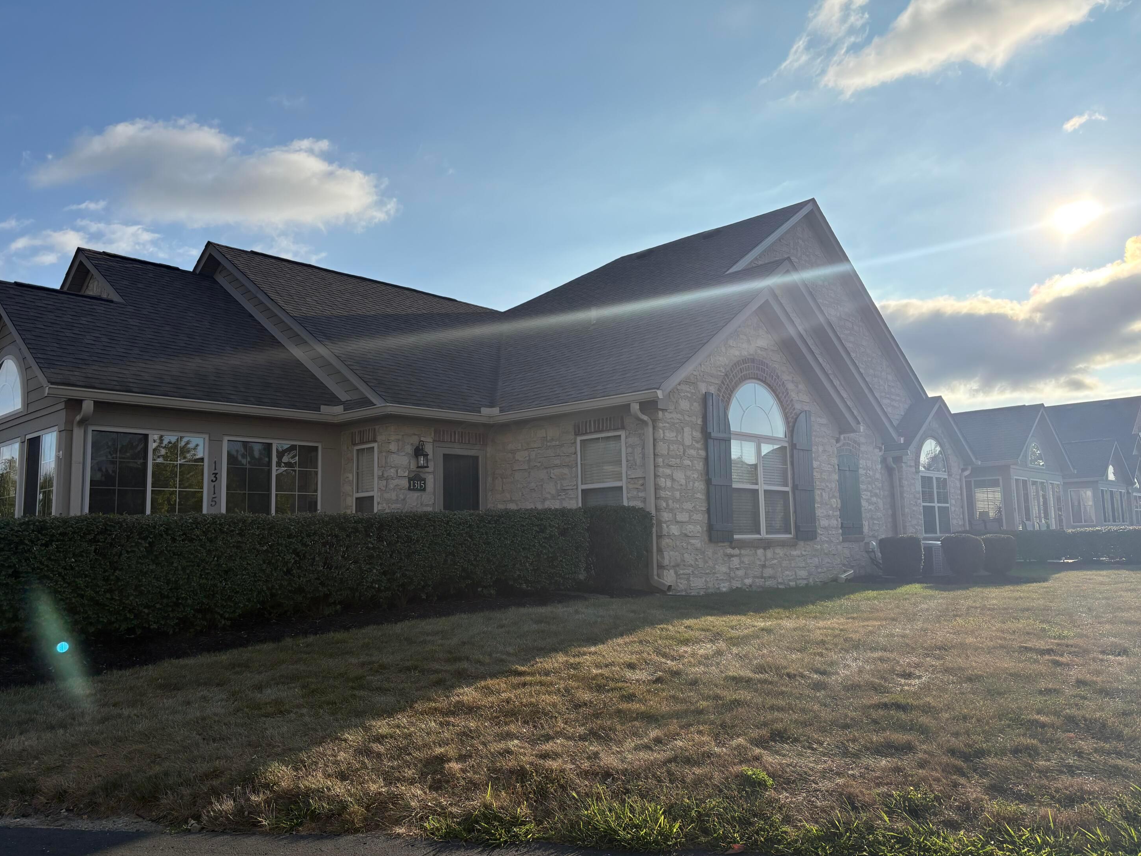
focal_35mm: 27
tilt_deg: +7.5
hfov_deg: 65.3
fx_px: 890
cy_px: 438
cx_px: 573
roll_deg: +0.9
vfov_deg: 51.4
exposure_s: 1/6993
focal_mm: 5.96
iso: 64
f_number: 1.6
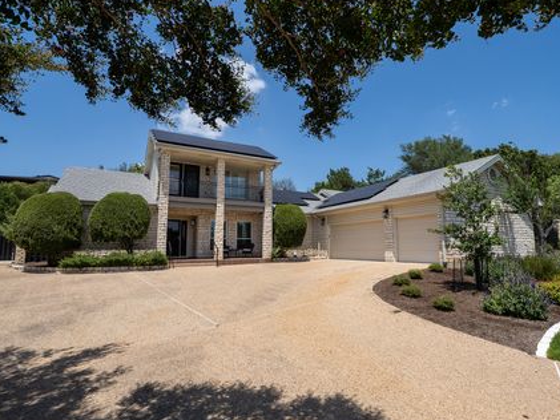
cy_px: 213
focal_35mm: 19
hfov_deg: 84.4
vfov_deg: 68.7
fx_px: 307
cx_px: 310
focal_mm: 8
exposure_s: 1/1250
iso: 200
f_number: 5.6
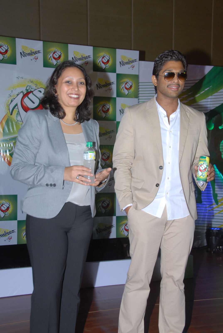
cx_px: 112
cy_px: 166
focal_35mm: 48
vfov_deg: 41.0
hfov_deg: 28.2
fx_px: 444
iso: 250
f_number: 6.3
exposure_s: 1/125
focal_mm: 32
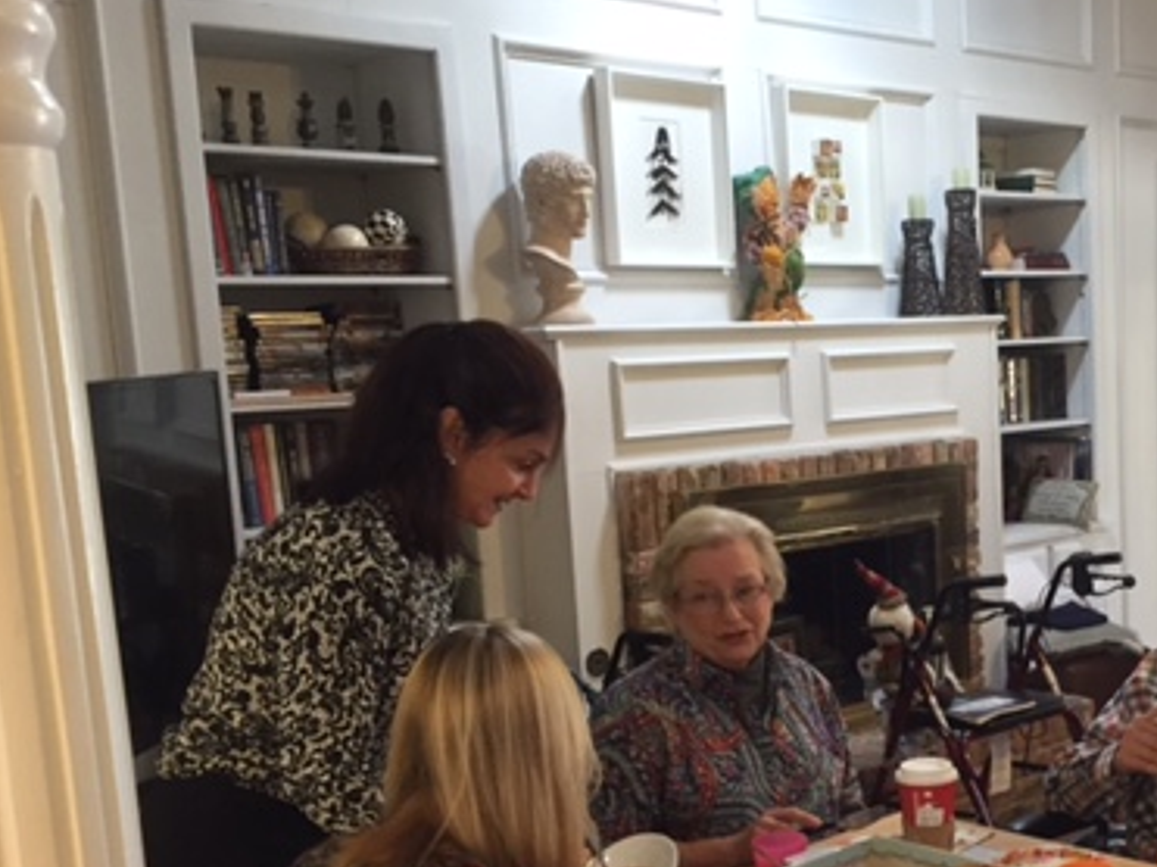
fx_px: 1671
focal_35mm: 50
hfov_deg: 36.5
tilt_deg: -11.5
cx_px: 976
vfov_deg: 28.7
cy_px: 639
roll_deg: +1.0
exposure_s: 1/30
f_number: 2.2
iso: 125
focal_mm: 4.15
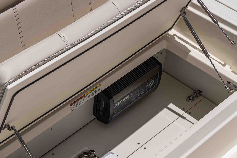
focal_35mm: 101
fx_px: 665
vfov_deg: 13.5
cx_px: 107
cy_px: 92
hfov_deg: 20.2
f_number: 9
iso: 100
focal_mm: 32
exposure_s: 1/800
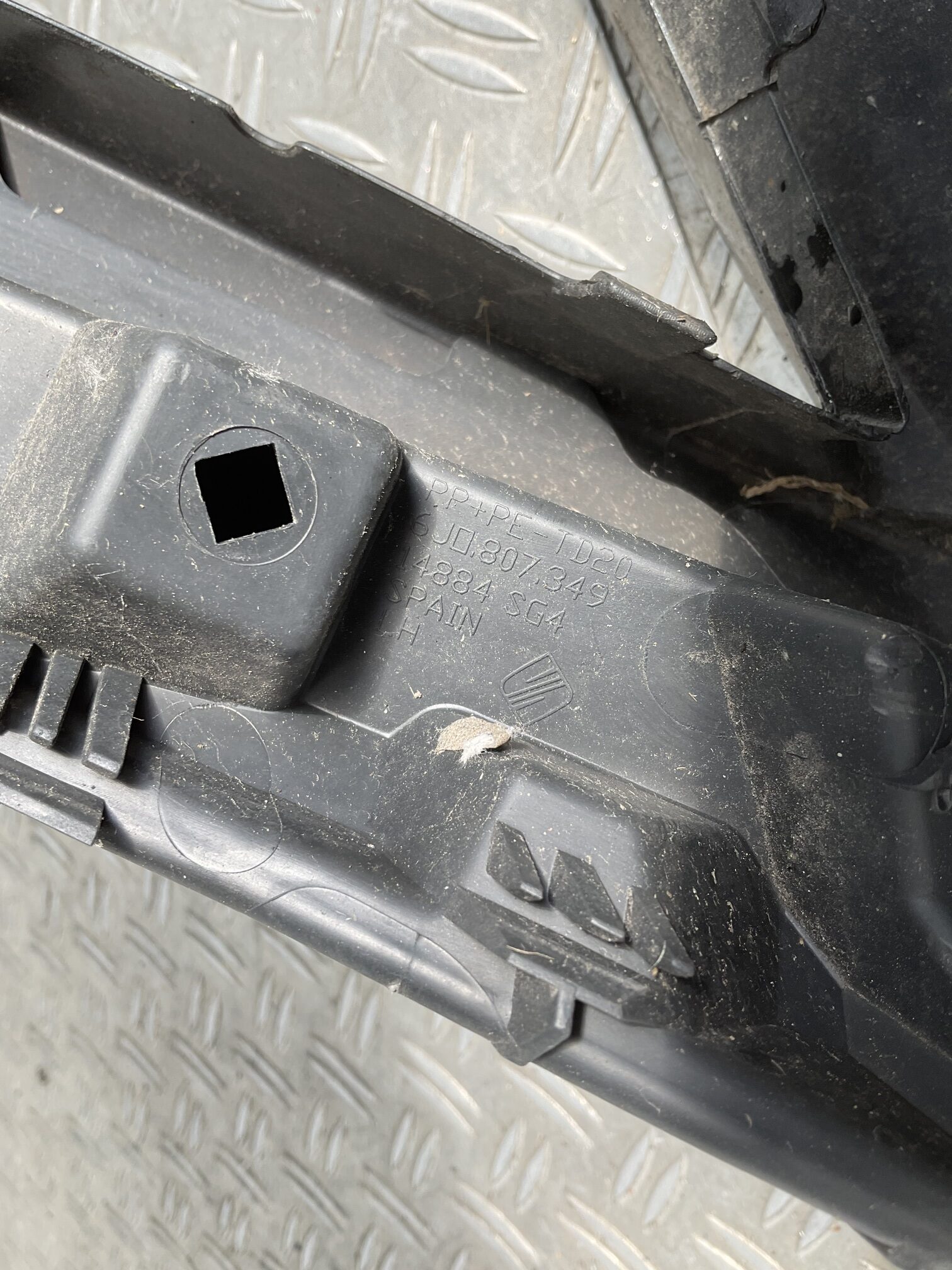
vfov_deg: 61.7
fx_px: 1063
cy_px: 635
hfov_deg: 48.2
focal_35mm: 29
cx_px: 476
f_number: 1.8
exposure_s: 1/100
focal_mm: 3
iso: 20
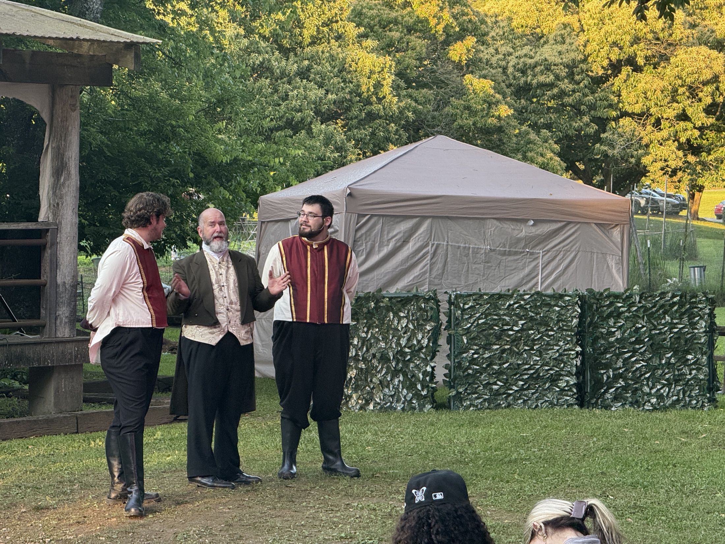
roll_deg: -0.6
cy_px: 272
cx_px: 362
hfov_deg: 16.4
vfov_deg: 12.3
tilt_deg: -0.7
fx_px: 2513
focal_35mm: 120
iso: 125
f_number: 2.8
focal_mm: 15.66
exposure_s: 1/99
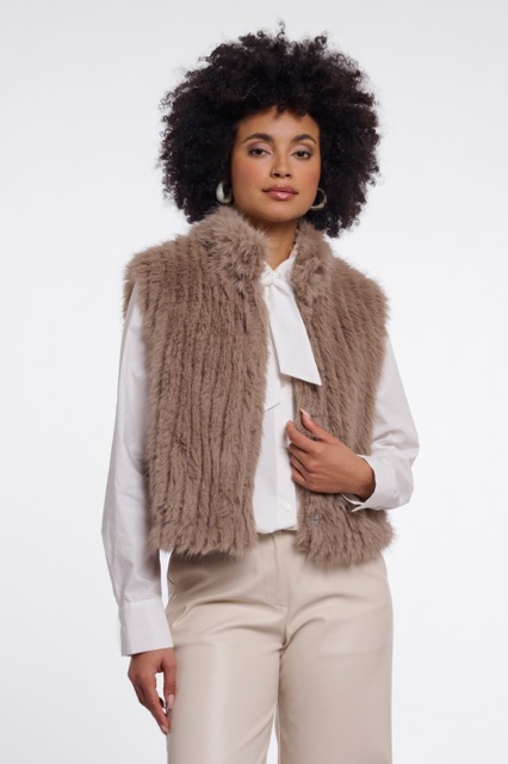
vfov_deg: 30.5
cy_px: 382
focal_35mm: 66
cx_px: 254
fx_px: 1398
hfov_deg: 20.6
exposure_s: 1/160
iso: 125
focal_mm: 66
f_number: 8
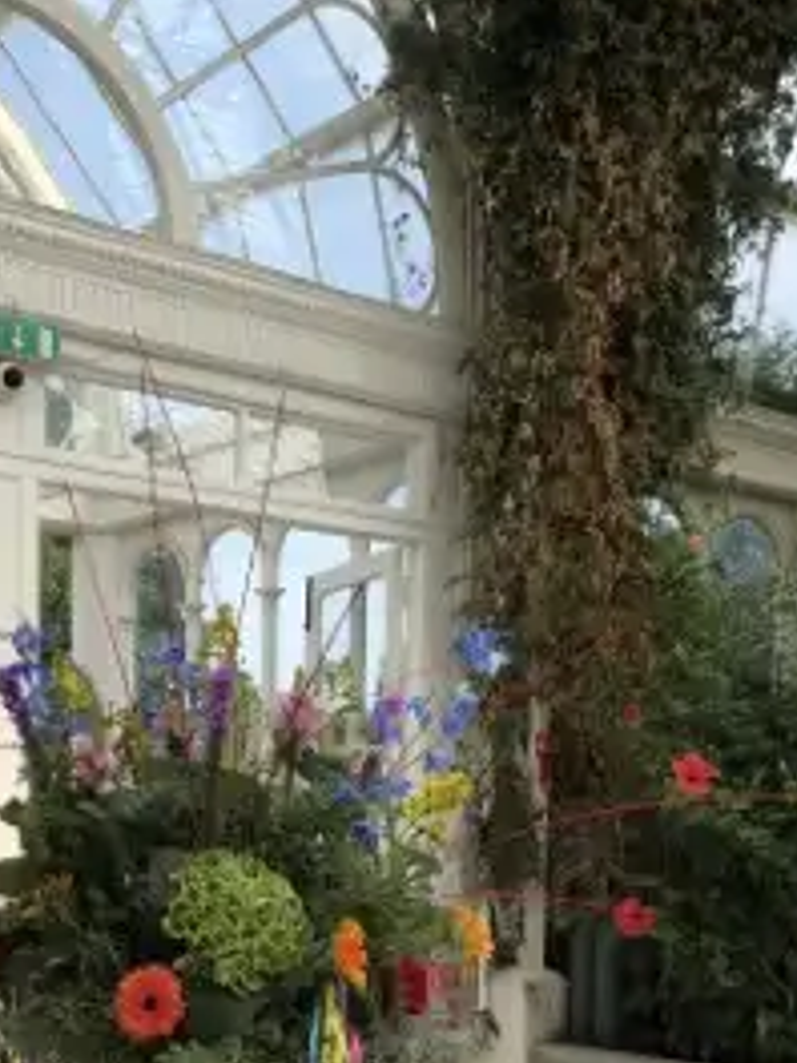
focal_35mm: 51
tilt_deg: -1.8
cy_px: 954
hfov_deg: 28.3
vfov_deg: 35.3
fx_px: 1566
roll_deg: +0.0
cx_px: 254
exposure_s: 1/813
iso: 20
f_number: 1.8
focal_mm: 4
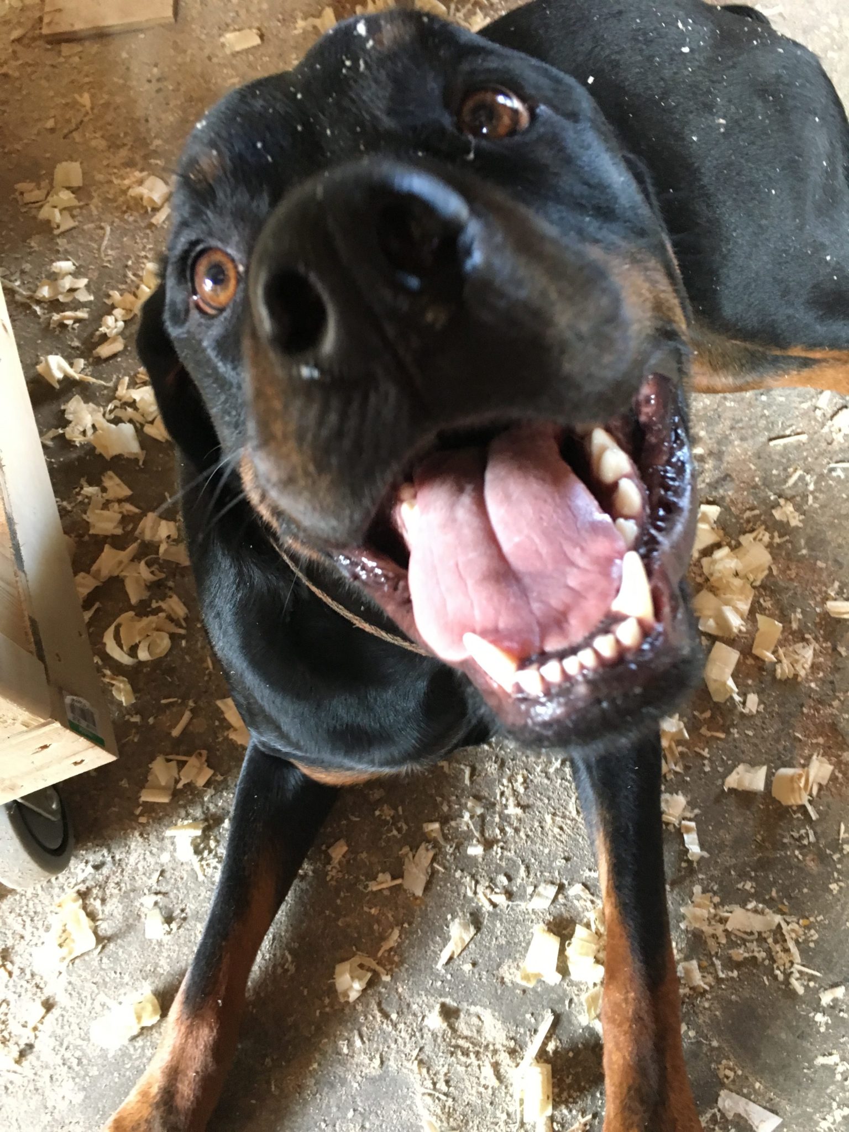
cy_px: 566
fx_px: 948
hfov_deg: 48.2
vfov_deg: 61.7
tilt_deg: -63.5
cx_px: 424
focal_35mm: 29
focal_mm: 4.15
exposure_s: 1/24
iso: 200
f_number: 2.2
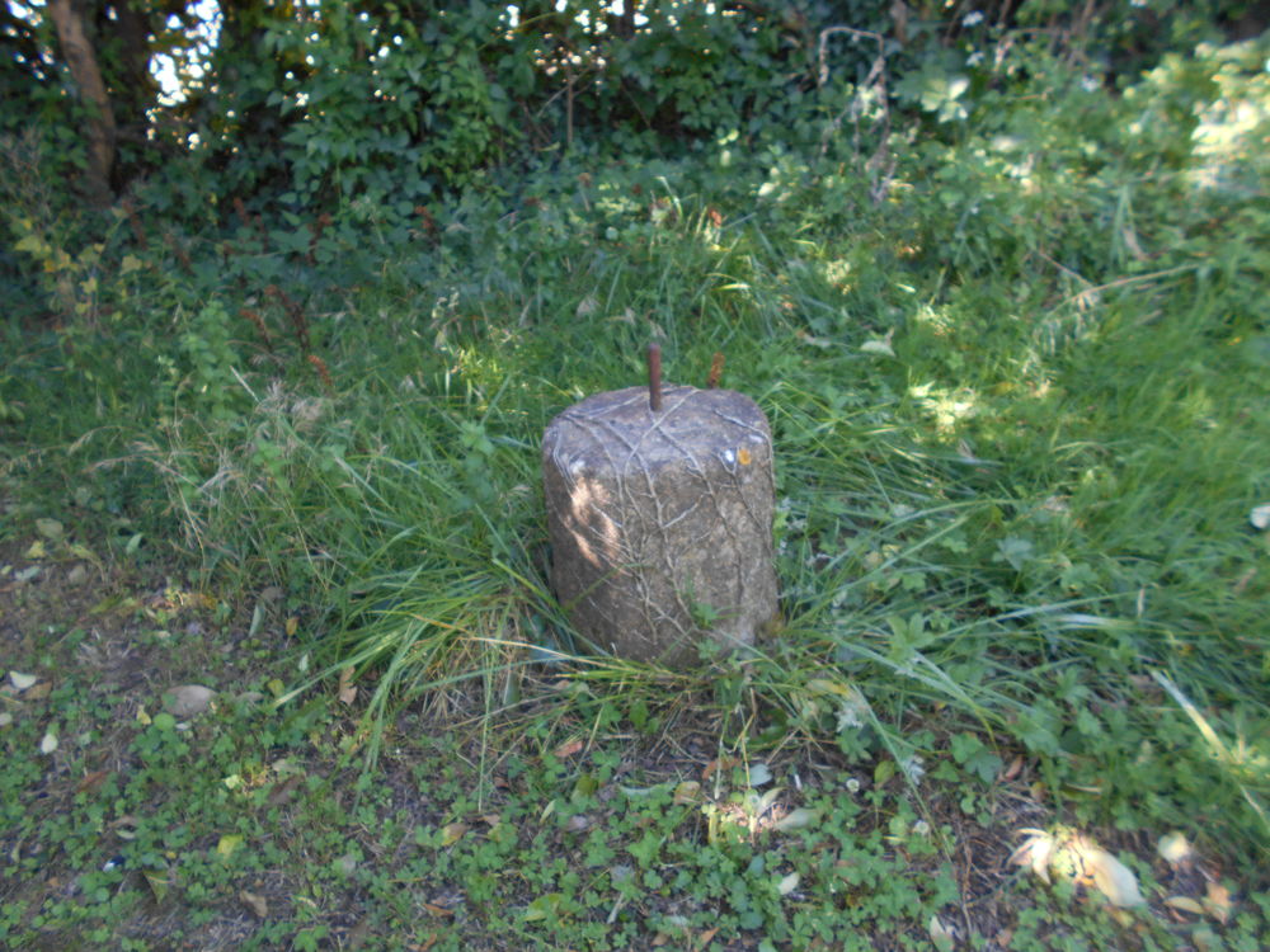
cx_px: 635
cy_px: 476
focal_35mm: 26
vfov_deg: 53.1
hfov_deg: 67.3
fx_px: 954
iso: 100
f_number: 3.2
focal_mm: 4.6
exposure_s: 1/30
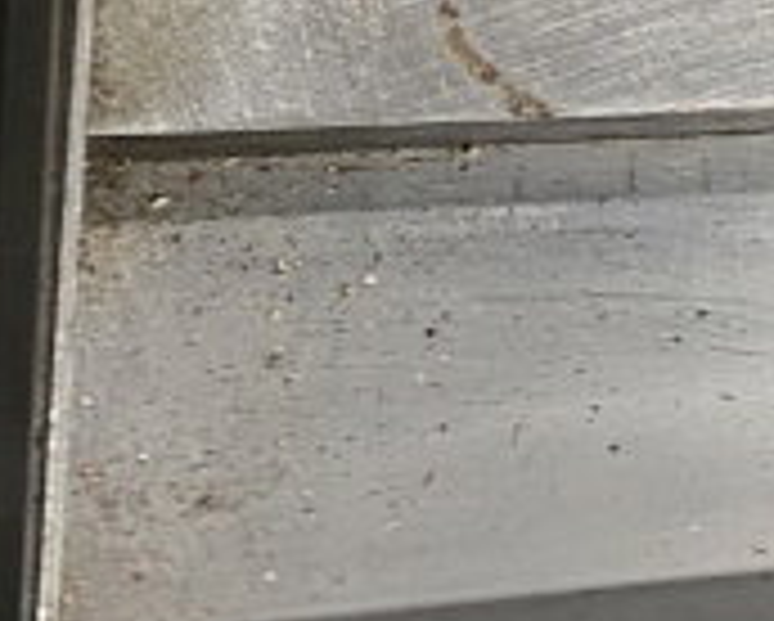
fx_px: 2752
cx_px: 1292
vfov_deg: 11.6
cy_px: -592
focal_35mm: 120
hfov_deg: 14.5
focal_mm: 4.25
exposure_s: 1/72
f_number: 1.8
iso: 125
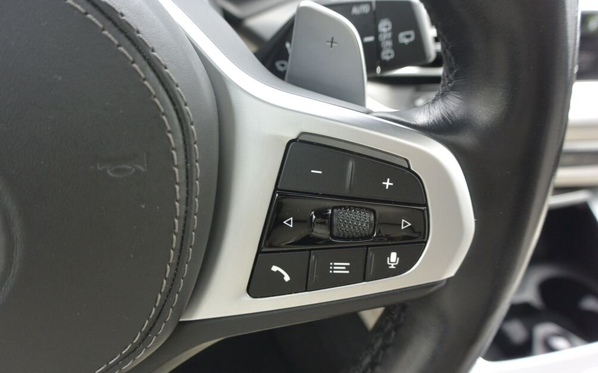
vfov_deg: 44.5
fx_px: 456
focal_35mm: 28
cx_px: 295
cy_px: 186
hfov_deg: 66.5
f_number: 3.5
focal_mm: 10
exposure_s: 1/160
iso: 200
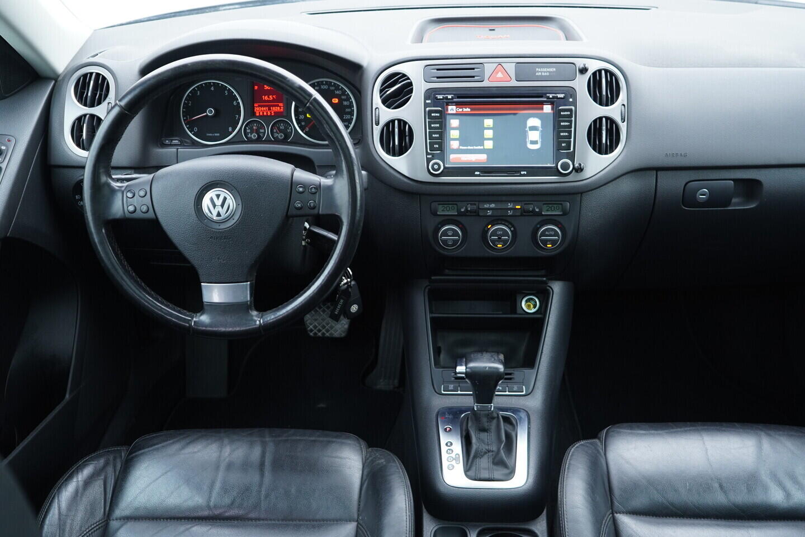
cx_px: 402
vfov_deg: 36.9
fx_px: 805
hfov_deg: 53.1
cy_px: 268
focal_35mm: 36
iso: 400
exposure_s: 1/40
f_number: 2.8
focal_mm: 24
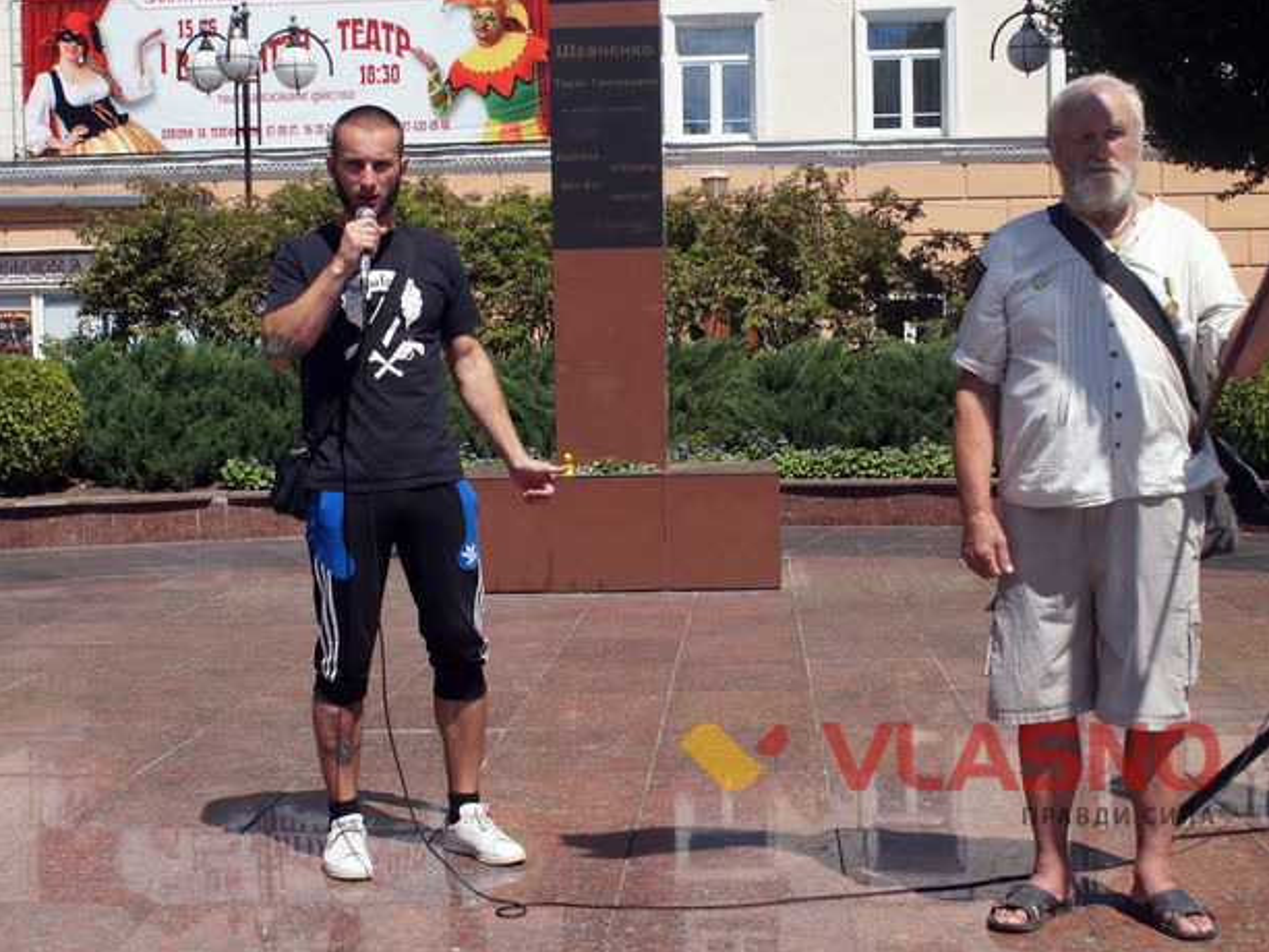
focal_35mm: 58
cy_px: 477
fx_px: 2110
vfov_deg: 25.4
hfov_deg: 33.4
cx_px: 555
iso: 100
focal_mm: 35
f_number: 9
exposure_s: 1/250
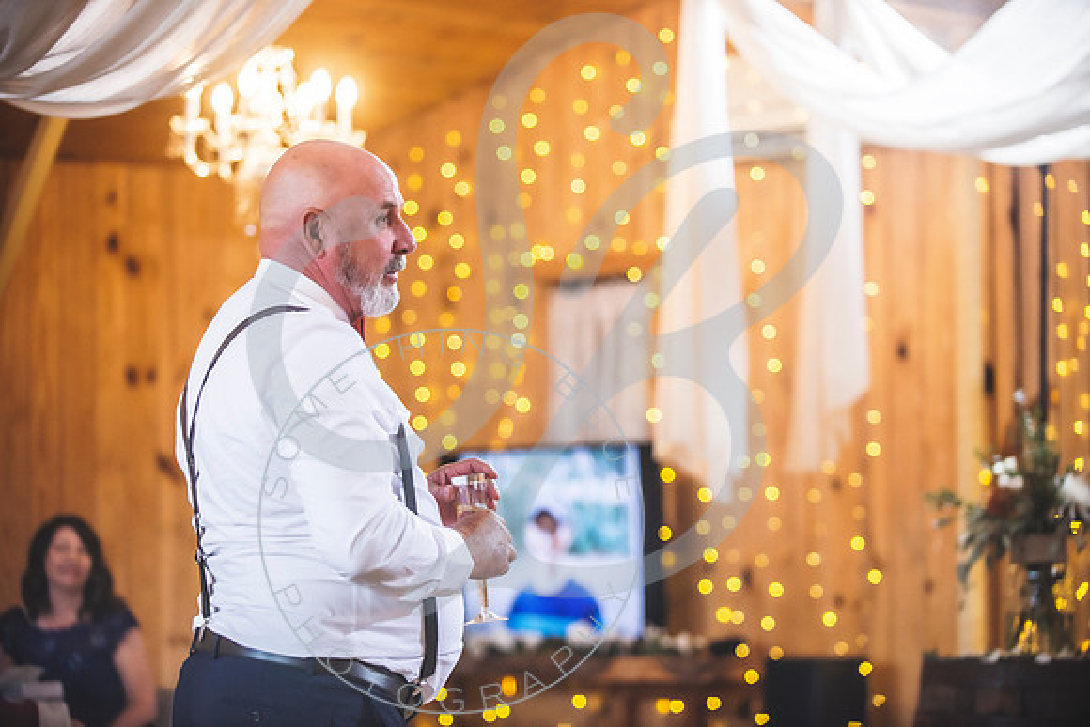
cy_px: 364
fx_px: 3089
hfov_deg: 20.0
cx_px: 545
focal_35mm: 102
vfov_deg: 13.4
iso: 1000
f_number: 2.8
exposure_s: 1/200
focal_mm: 102
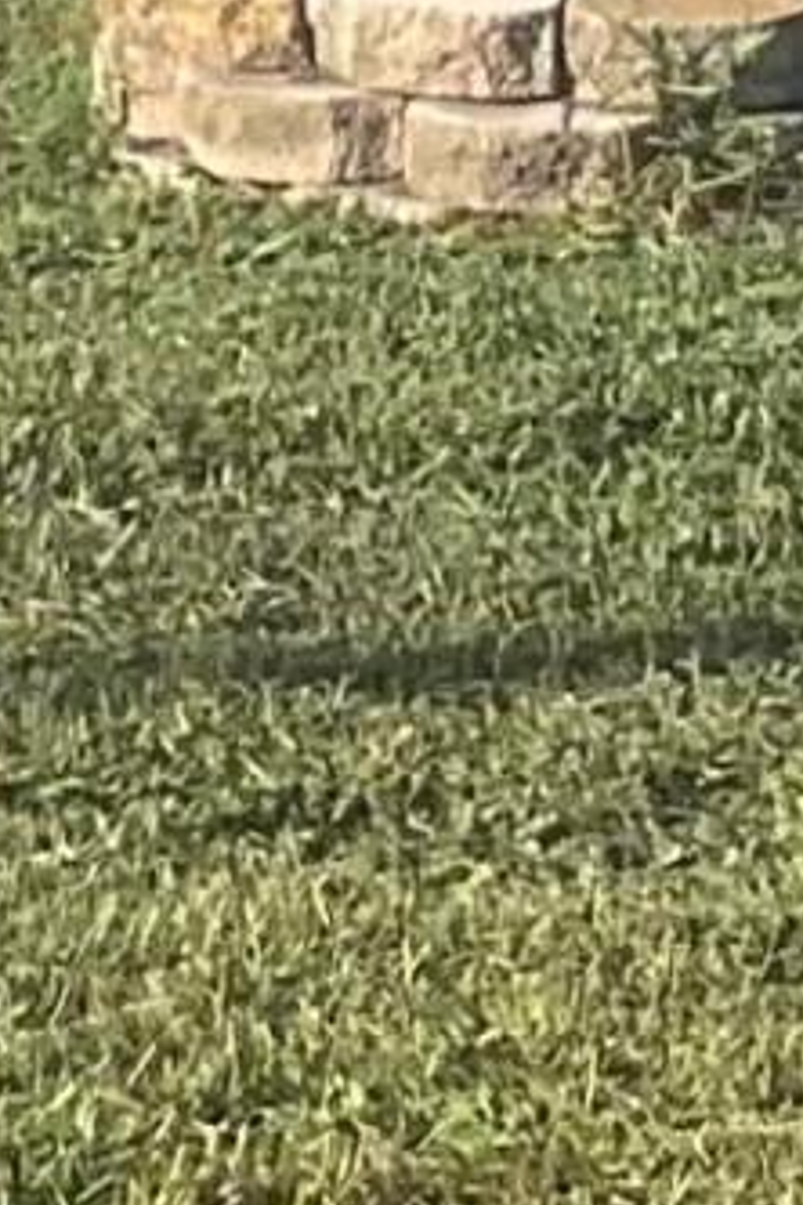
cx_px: -105
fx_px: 8732
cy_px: -702
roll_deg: -2.9
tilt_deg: -0.7
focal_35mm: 261
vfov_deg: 7.7
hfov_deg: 5.2
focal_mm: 3
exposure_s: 1/1250
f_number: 1.8
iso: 16
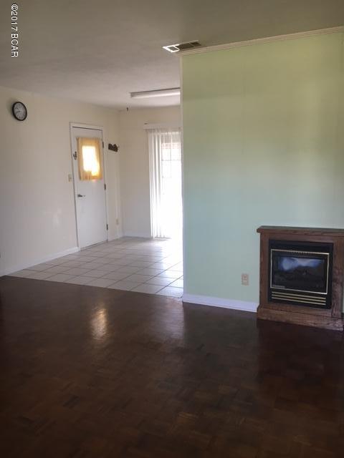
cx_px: 172
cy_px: 229
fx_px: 384
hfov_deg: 48.2
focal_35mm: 29
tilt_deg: -10.0
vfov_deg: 61.7
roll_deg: +1.1
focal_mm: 4.15
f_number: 2.2
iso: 80
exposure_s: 1/30
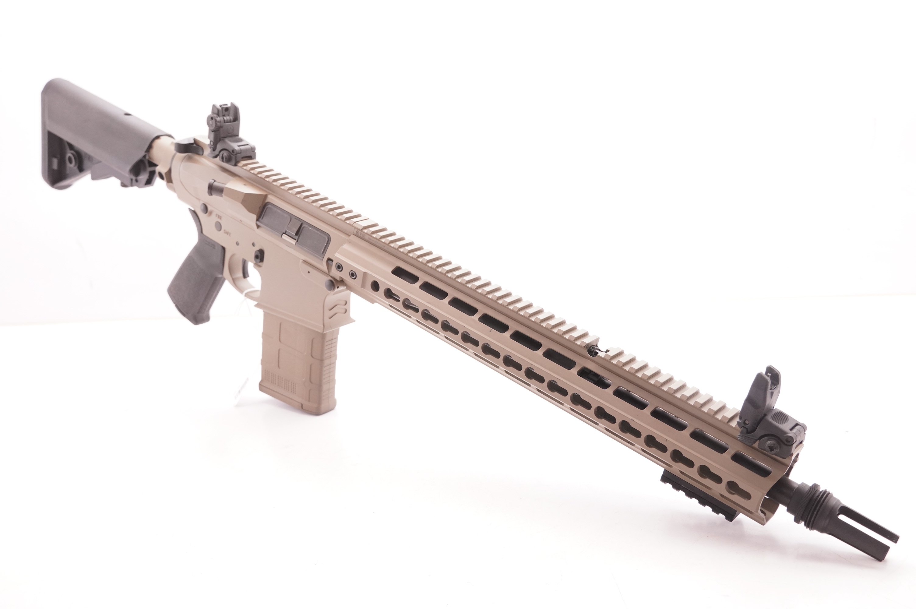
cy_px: 304
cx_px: 458
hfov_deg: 49.6
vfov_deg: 34.1
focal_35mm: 39
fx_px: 991
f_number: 5.6
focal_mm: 26
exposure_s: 1/125
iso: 1000
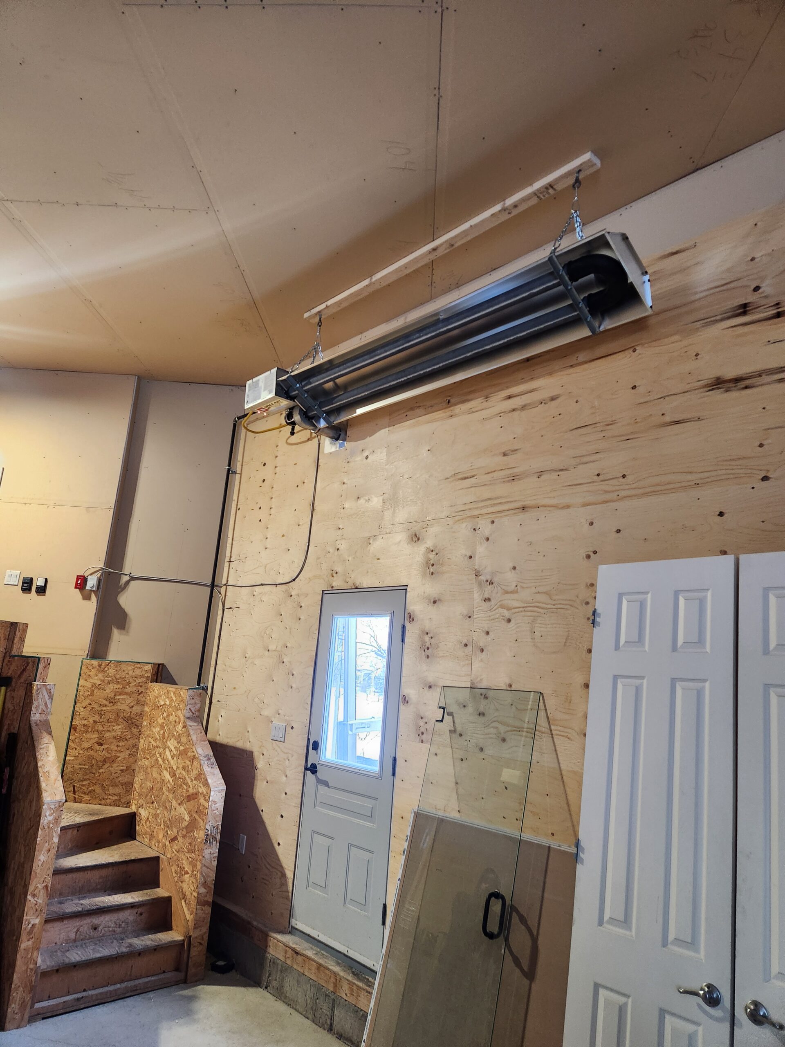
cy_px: 524
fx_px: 695
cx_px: 392
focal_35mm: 23
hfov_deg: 58.9
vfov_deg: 73.9
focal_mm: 5.4
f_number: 1.8
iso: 400
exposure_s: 1/120
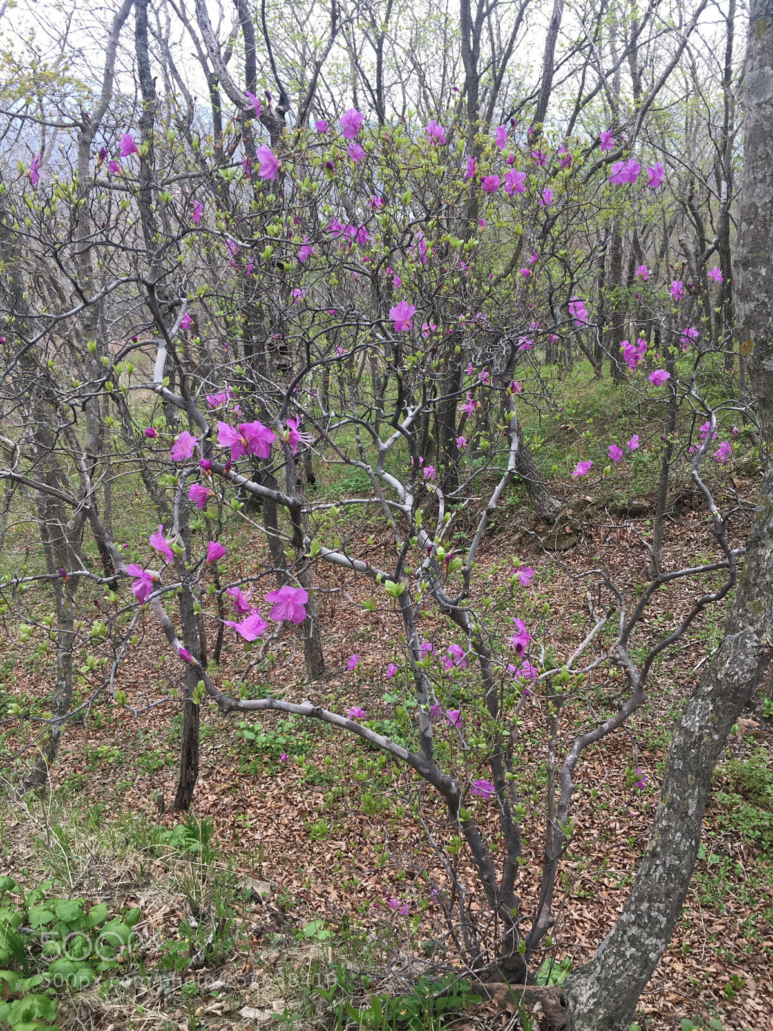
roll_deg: -0.7
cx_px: 386
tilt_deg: -22.9
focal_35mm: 29
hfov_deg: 48.2
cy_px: 516
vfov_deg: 61.7
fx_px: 863
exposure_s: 1/100
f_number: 2.2
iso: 25
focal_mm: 4.15
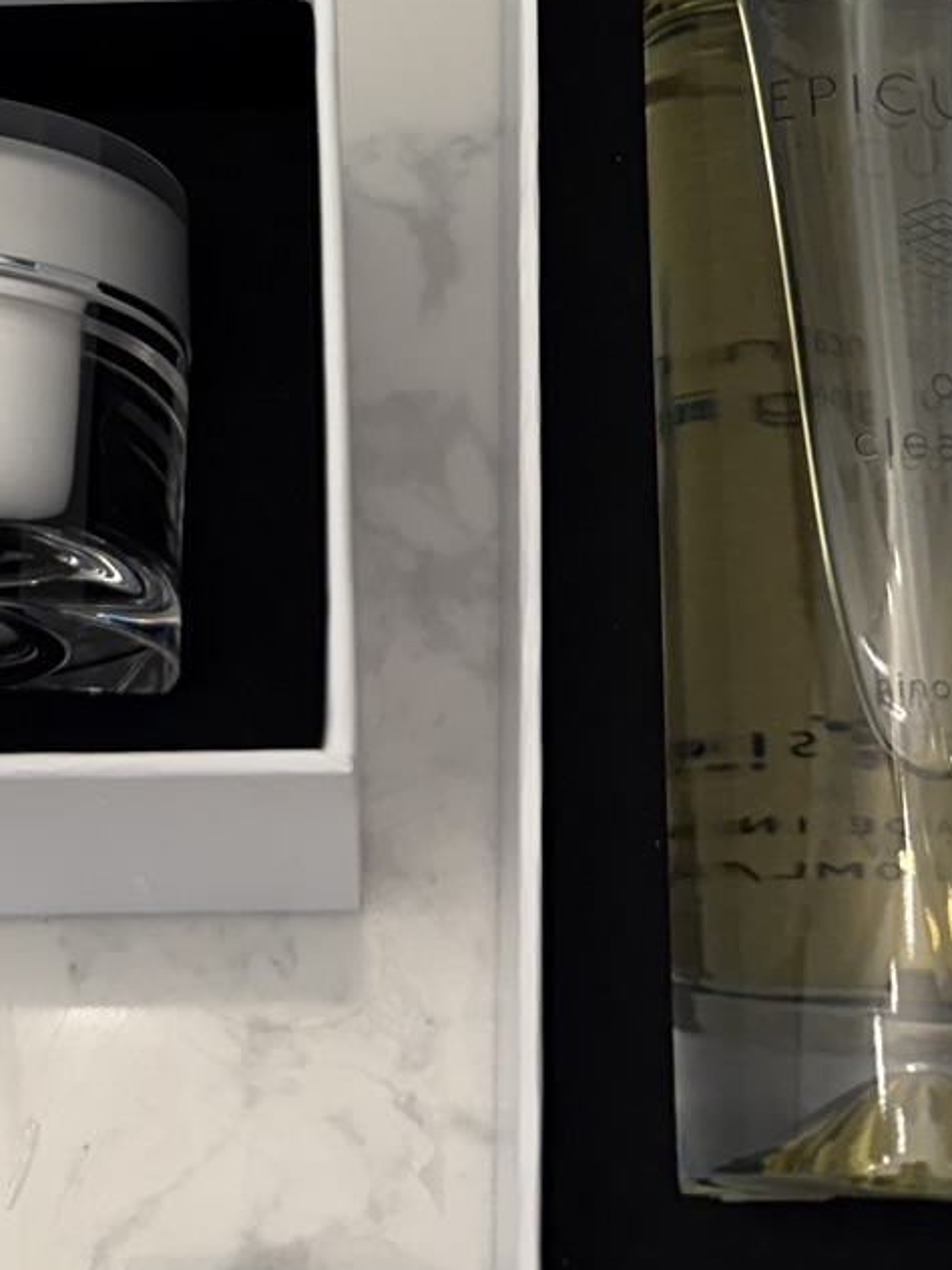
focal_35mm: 76
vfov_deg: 22.9
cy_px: -366
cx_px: 237
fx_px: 2787
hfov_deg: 19.3
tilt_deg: -58.2
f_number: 1.78
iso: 160
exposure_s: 1/120
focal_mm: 6.76
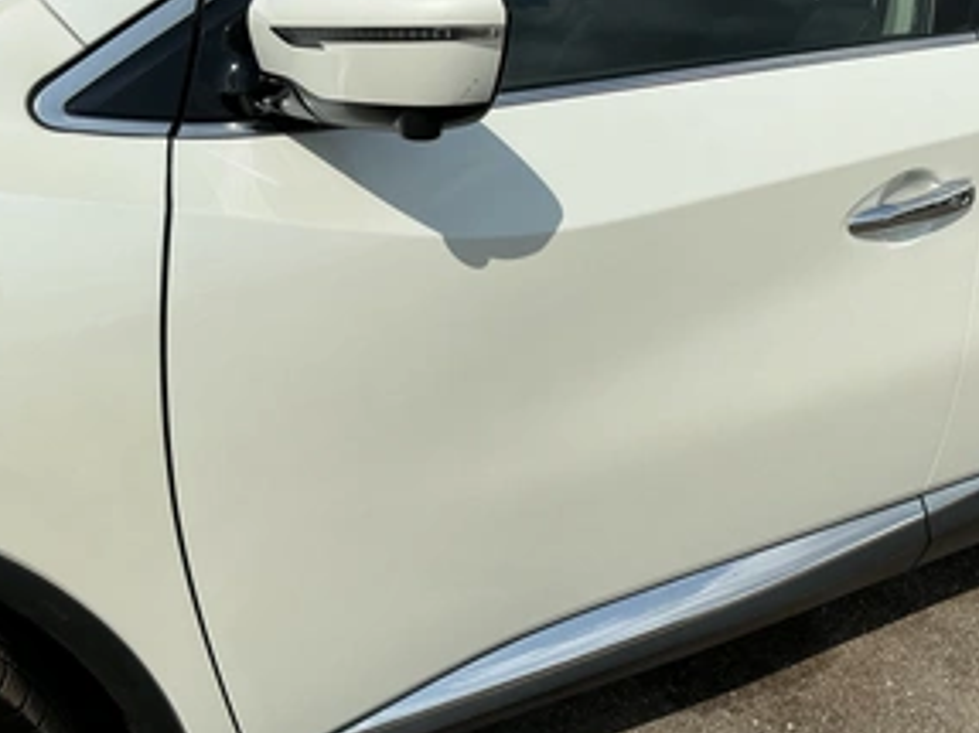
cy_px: 361
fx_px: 1103
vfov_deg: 36.8
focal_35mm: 39
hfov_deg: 47.5
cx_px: 604
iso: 25
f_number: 1.8
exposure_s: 1/5263
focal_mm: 3
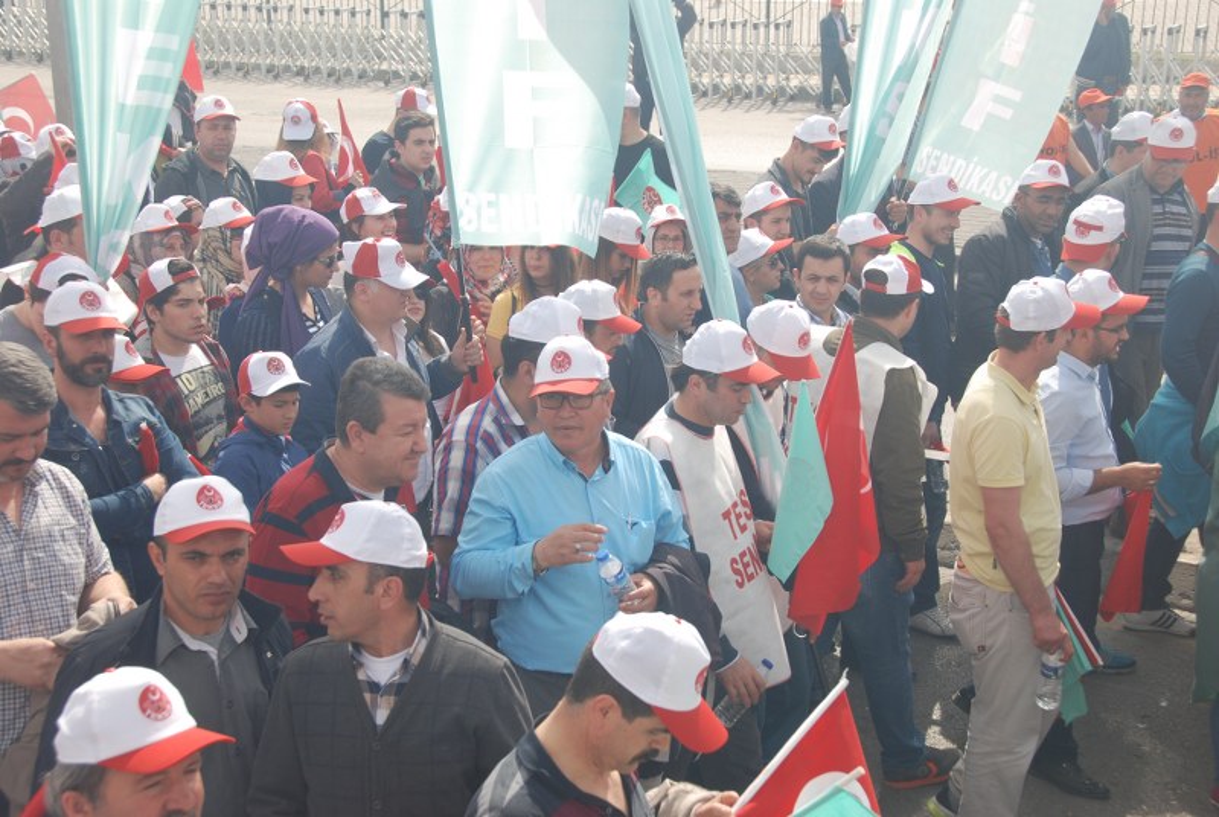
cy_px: 408
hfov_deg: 35.0
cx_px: 610
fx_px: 1933
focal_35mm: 57
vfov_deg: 23.9
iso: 100
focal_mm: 38
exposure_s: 1/200
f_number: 7.1
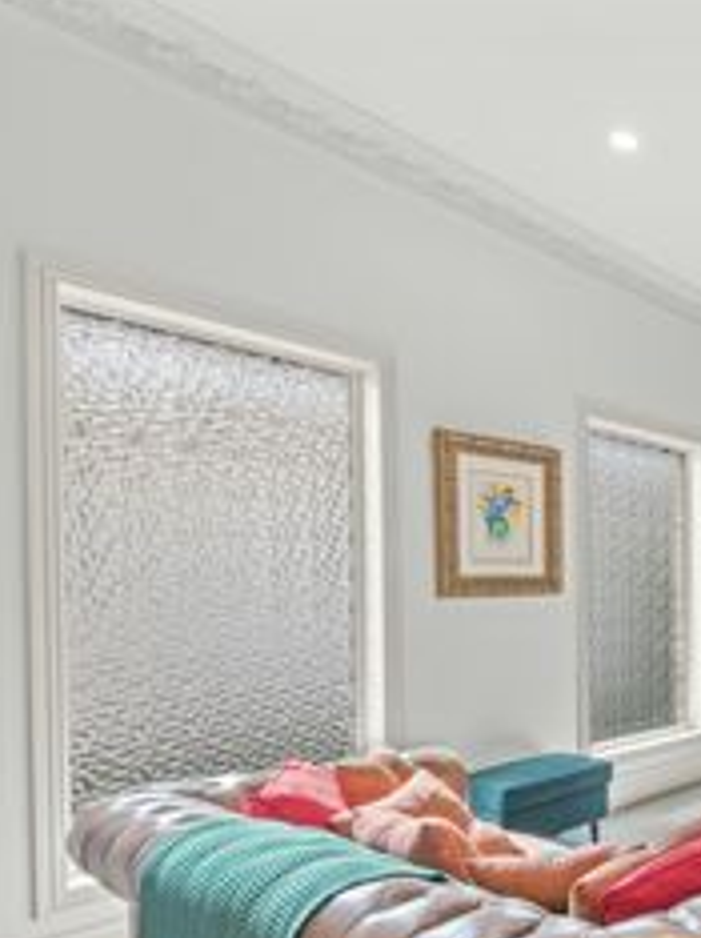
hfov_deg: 36.9
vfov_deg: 60.7
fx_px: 784
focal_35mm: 29
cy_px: 599
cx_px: 841
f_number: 10
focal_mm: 15
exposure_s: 1.3
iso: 160
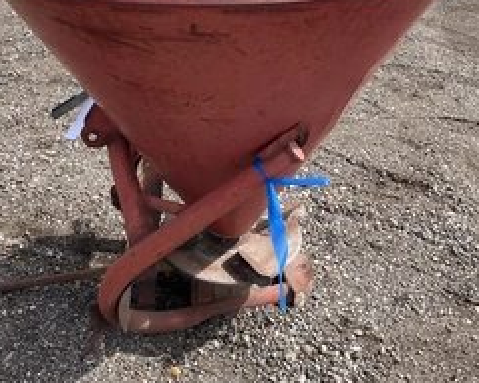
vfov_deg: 31.8
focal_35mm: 47
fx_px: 667
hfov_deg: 39.5
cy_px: 119
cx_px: 219
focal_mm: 3
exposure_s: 1/792
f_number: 1.8
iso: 25
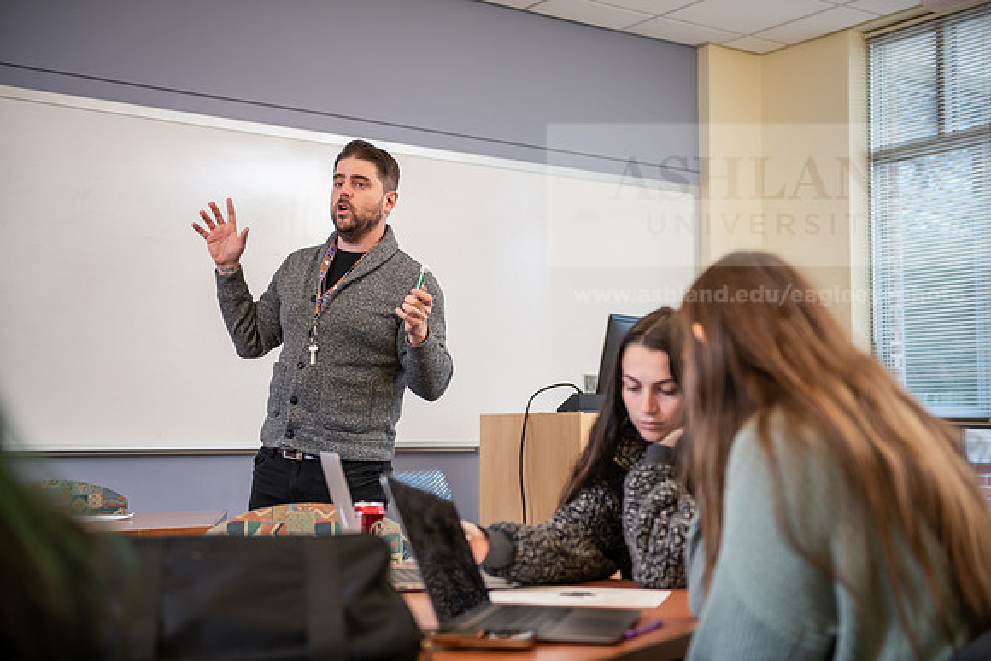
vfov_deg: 26.0
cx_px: 496
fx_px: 1432
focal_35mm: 52
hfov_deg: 38.2
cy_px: 330
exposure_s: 1/200
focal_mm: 52
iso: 640
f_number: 2.8
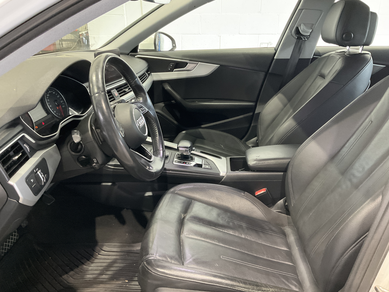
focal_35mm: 29
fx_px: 326
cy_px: 146
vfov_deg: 48.2
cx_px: 194
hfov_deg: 61.7
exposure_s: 1/40
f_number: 1.8
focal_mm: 3
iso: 320
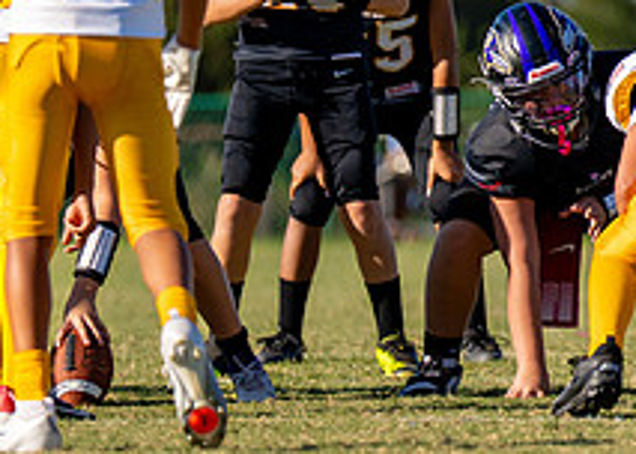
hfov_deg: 2.3
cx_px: 1087
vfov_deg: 1.7
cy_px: 121
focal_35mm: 870
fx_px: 15710
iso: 160
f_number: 2.8
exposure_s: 1/3200
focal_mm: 200
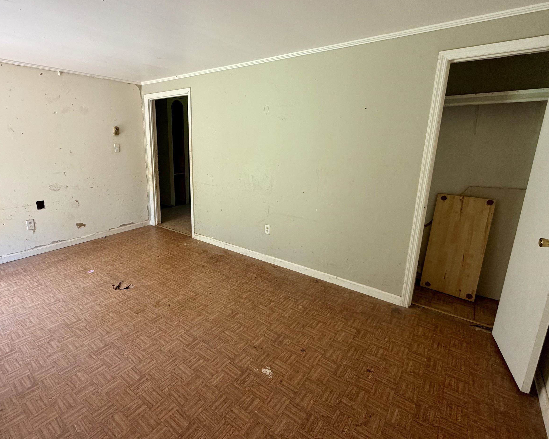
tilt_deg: -12.8
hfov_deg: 85.7
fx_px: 292
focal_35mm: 18
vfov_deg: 73.7
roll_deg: +0.4
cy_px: 204
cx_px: 231
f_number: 2.2
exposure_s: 1/121
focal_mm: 2.22
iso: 160
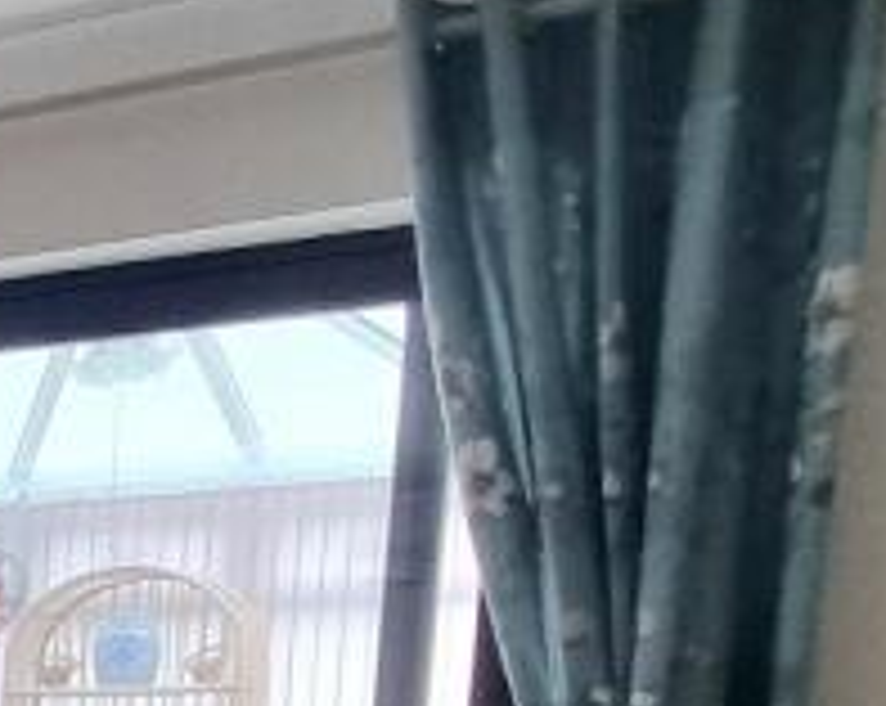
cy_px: 949
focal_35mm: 66
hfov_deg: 18.8
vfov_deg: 20.8
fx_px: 1728
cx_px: -859
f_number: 2.2
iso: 125
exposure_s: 1/60.2
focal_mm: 2.2
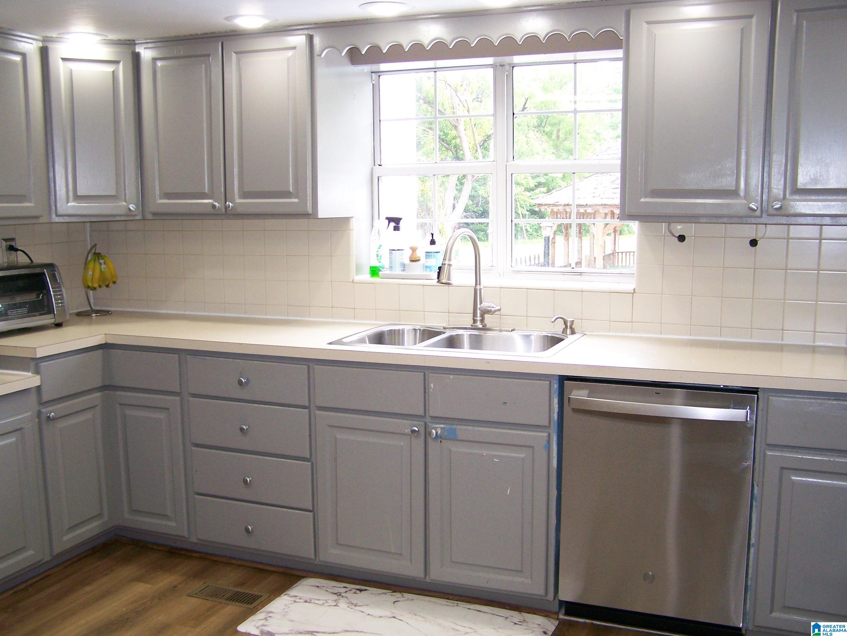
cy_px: 318
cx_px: 424
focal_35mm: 38
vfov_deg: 37.8
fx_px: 930
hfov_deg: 48.9
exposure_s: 1/60
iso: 160
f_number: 2.8
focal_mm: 6.3
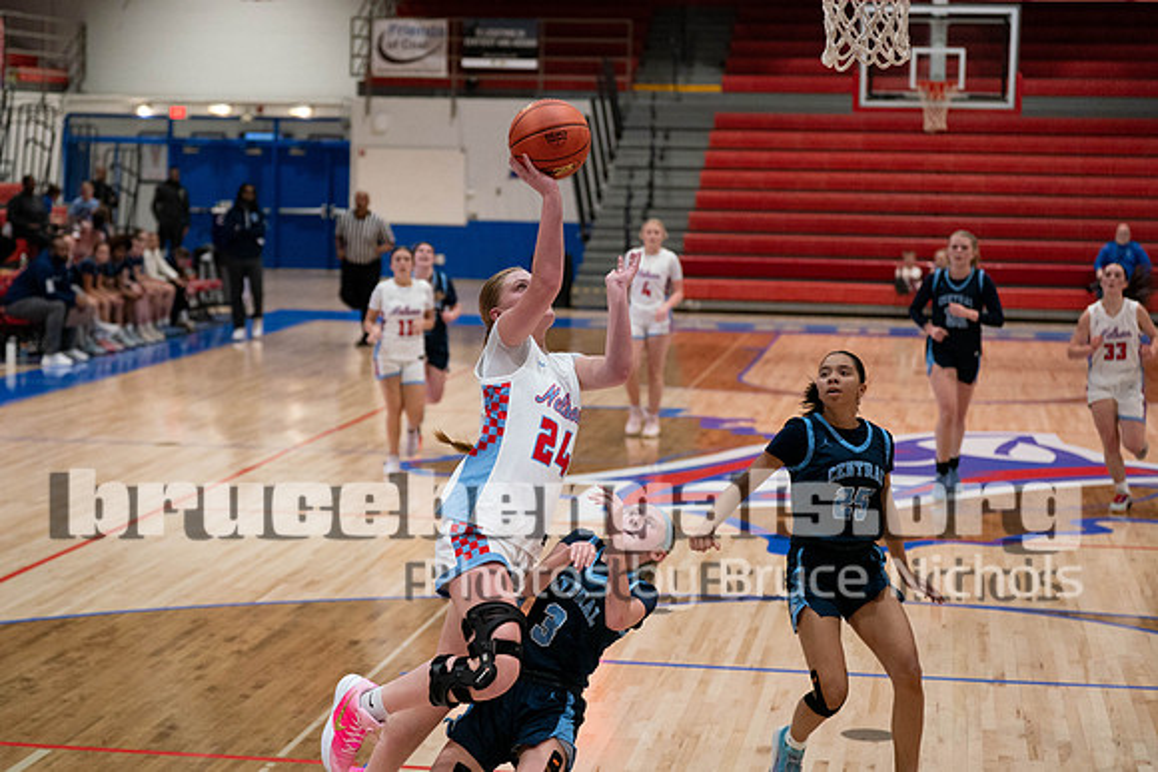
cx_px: 536
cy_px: 379
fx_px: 2420
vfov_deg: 18.1
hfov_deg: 26.9
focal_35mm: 75
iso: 4000
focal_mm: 70
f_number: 2.8
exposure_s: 1/1000
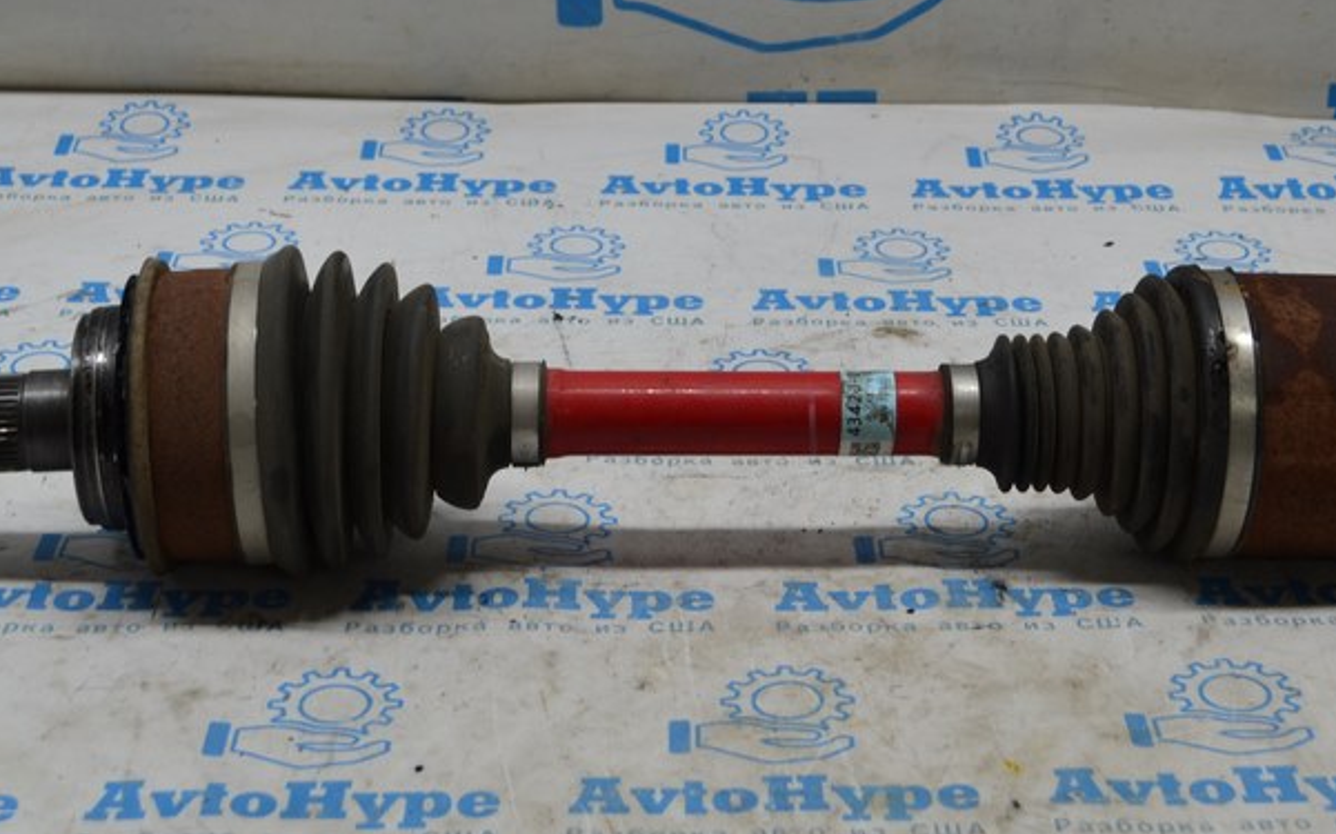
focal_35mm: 73
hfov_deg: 28.2
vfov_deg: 17.7
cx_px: 765
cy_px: 155
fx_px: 2657
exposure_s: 1/100
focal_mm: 28
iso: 400
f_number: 5.6
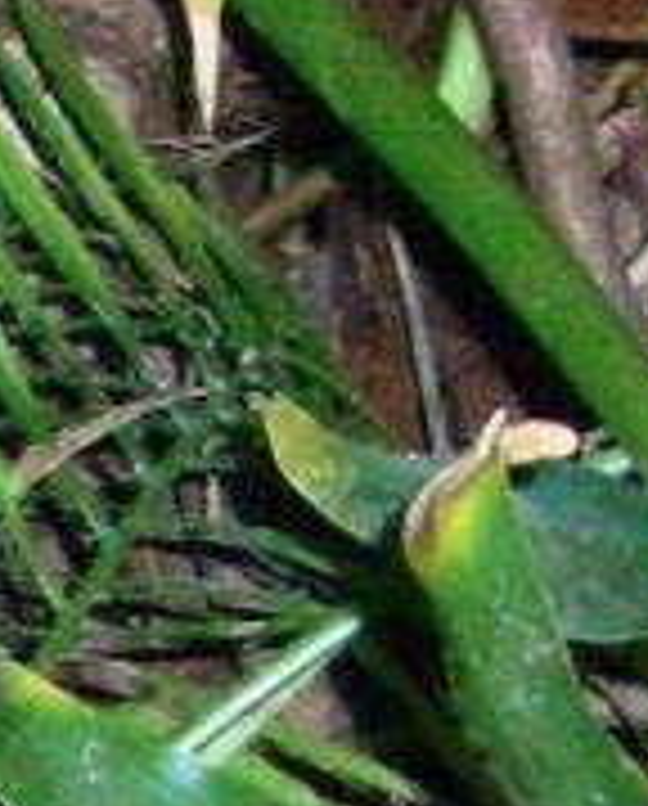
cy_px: 1189
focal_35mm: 483
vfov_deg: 4.0
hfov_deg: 3.1
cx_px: -1629
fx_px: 11540
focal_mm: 12.2
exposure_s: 1/60
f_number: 3.9
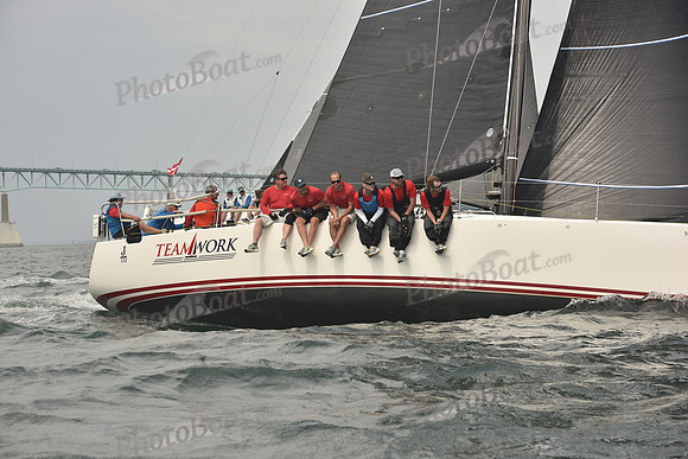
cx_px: 344
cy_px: 230
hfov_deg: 21.5
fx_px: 1816
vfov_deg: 14.4
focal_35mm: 95
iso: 250
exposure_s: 1/640
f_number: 6.3
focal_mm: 95
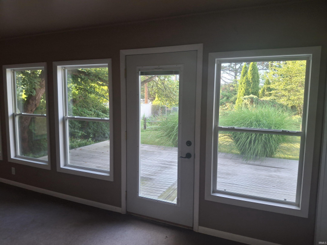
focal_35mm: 25
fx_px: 236
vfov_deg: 54.9
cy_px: 122
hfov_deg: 69.4
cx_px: 164
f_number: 1.8
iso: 80
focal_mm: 4.69
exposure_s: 1/100
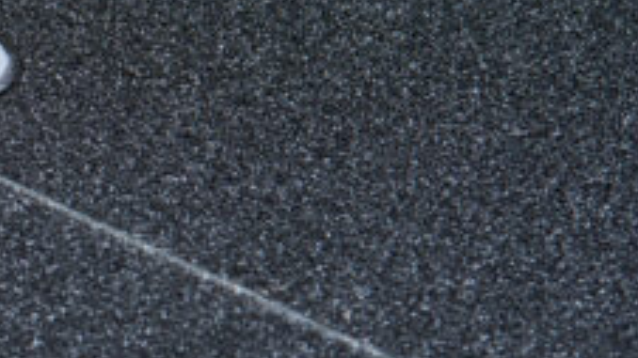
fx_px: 4008
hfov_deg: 8.7
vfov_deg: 5.1
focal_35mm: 237
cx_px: -508
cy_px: 362
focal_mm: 50
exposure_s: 1/50
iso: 320
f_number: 5
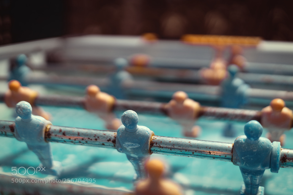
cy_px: 98
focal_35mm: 50
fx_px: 407
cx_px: 146
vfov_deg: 27.0
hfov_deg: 39.6
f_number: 1.8
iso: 125
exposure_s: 1/8000
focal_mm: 50
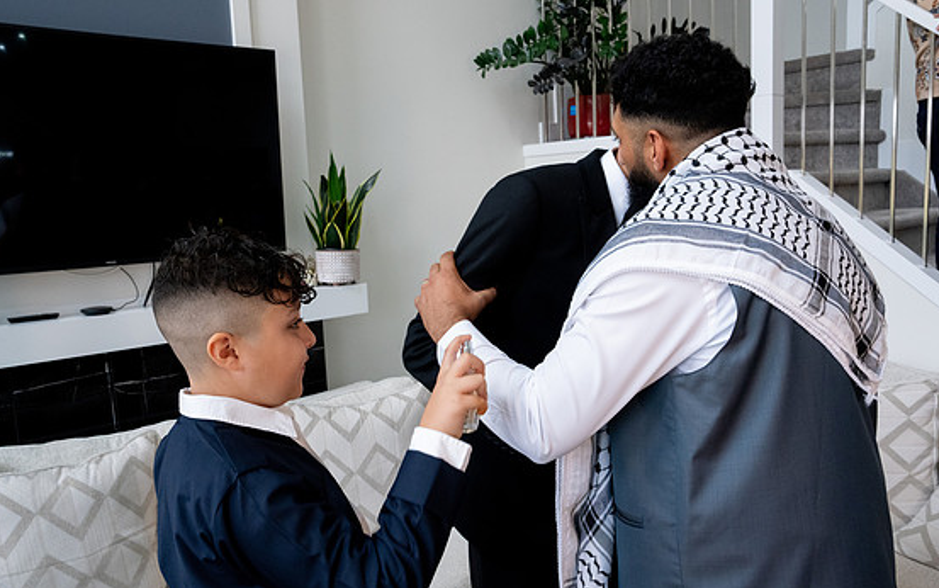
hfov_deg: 61.2
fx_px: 794
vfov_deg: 40.6
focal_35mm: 31
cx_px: 486
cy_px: 302
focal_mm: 29
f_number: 9
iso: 4000
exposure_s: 1/160
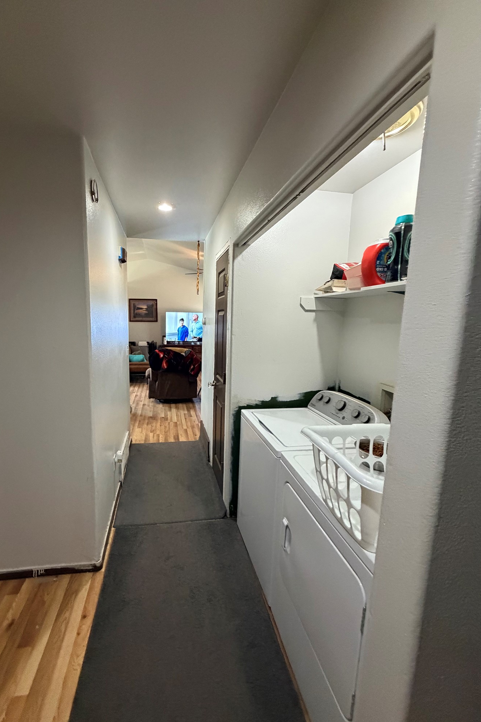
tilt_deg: -8.8
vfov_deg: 100.4
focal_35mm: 15
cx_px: 206
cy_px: 366
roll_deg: -1.5
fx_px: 301
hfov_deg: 76.9
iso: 640
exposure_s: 1/60
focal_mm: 2.22
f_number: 2.2
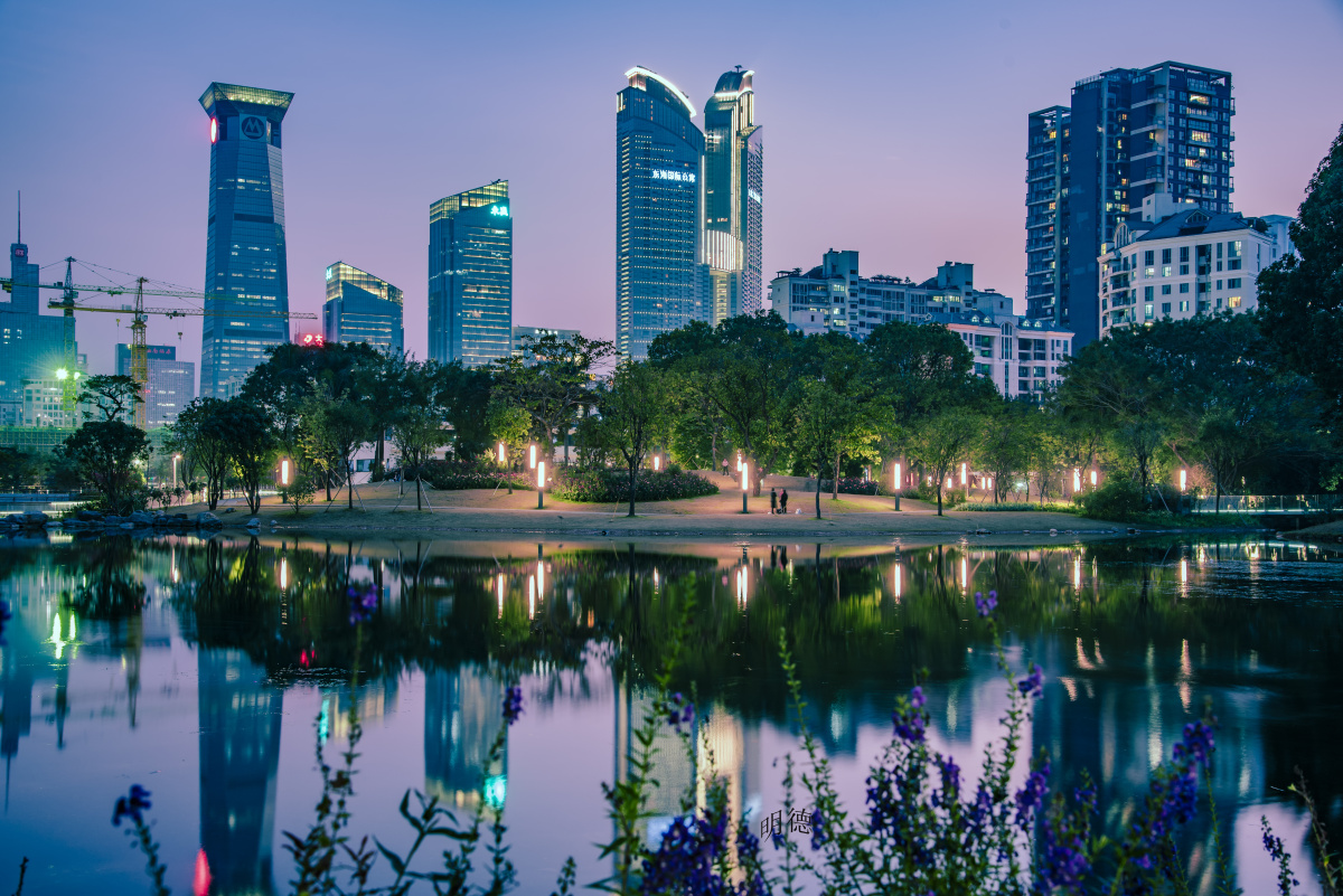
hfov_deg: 48.4
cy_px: 448
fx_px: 1493
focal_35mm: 40
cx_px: 672
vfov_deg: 33.4
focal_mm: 40
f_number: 8
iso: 100
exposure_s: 10
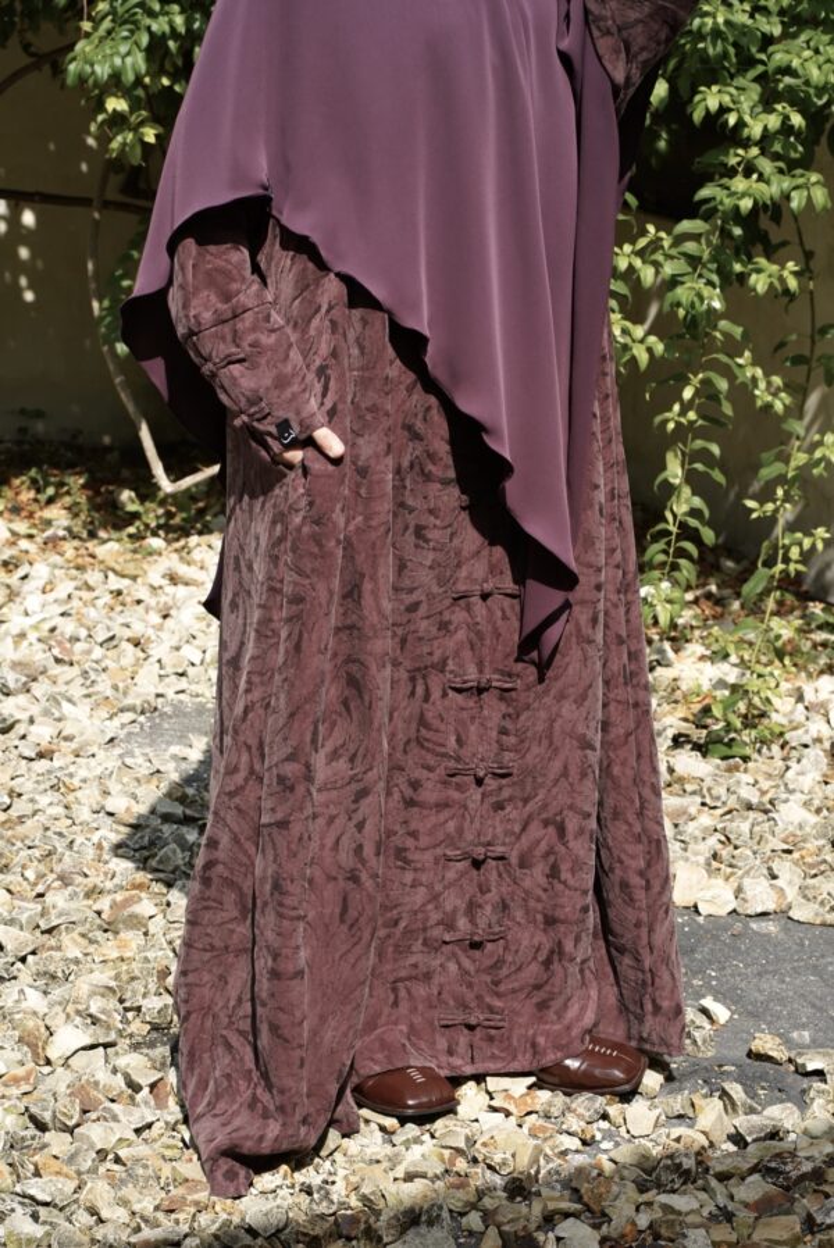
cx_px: 417
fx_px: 2949
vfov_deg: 23.9
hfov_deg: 16.1
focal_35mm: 85
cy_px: 624
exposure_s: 1/800
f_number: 11
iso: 800
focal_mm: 85
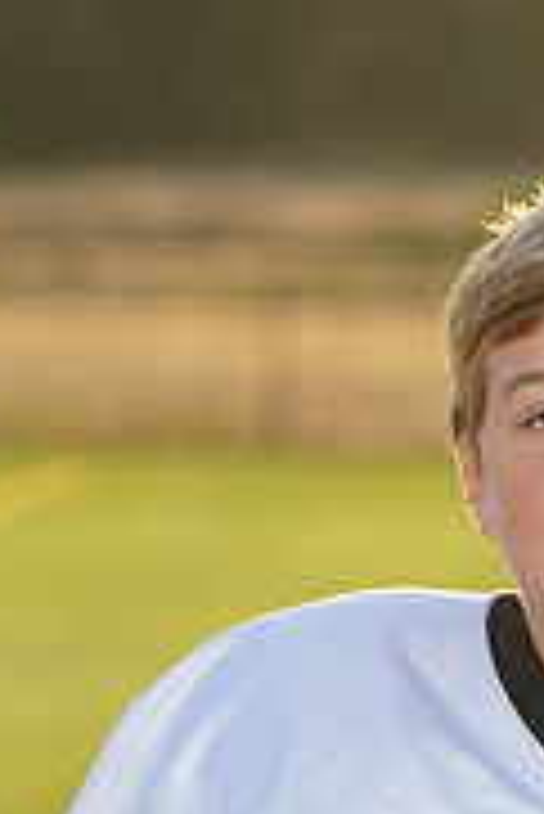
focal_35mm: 480
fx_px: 10858
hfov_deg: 2.9
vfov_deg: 4.3
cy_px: 1012
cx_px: 593
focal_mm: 150
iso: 100
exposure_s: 1/250
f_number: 5
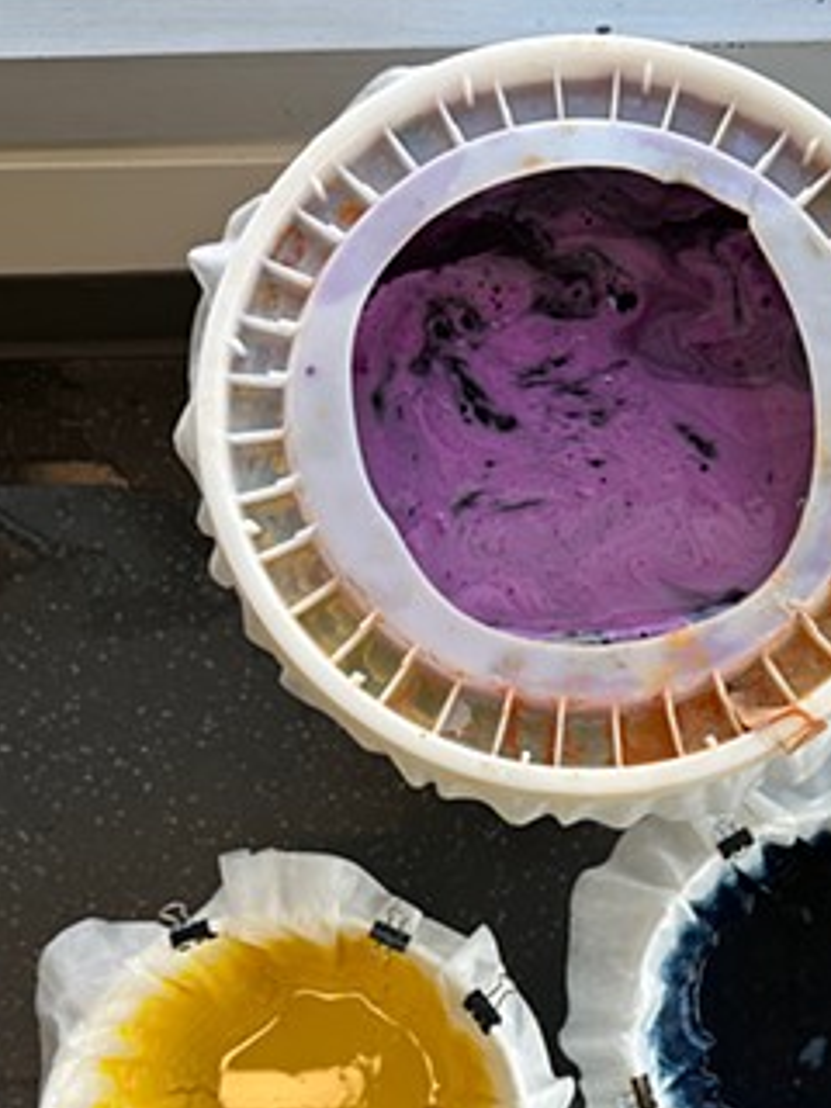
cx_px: 564
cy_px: 779
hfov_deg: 39.1
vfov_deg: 50.0
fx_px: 1152
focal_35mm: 36
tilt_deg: -85.9
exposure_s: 1/121
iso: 64
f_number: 1.8
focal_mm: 6.9
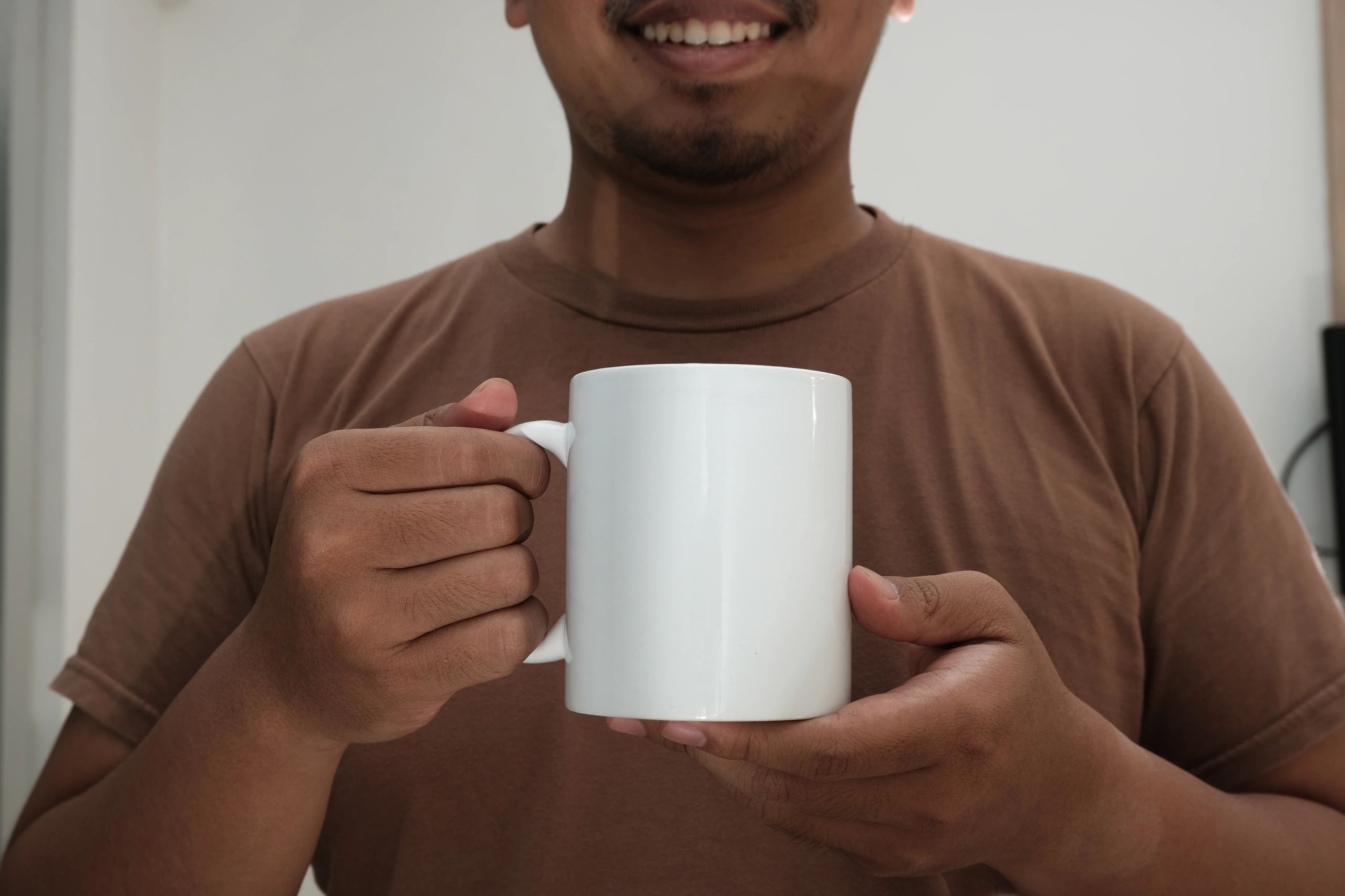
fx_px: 1606
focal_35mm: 43
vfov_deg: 31.2
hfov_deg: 45.4
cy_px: 448
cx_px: 672
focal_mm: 28.8
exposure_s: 1/60
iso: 125
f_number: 7.1
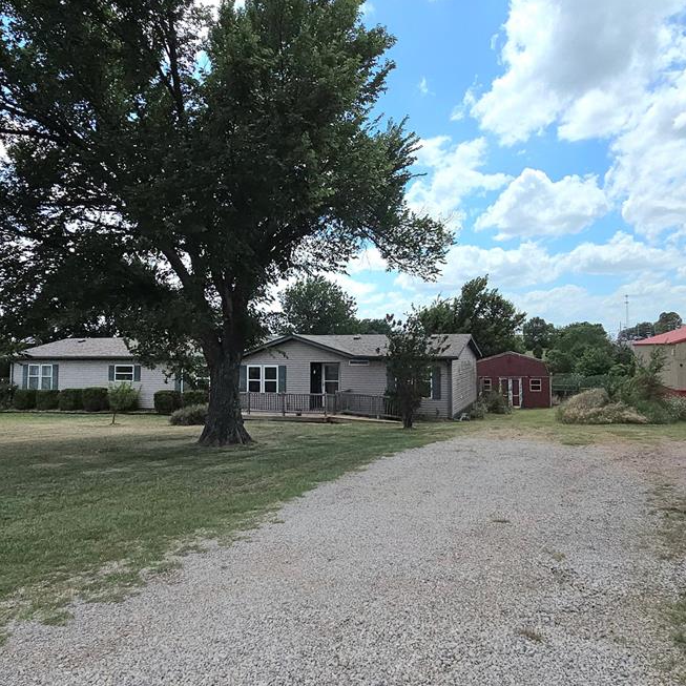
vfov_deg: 80.7
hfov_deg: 77.5
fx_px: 404
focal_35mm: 18
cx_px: 470
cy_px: 350
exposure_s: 1/5000
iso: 50
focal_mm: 2.2
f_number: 2.2
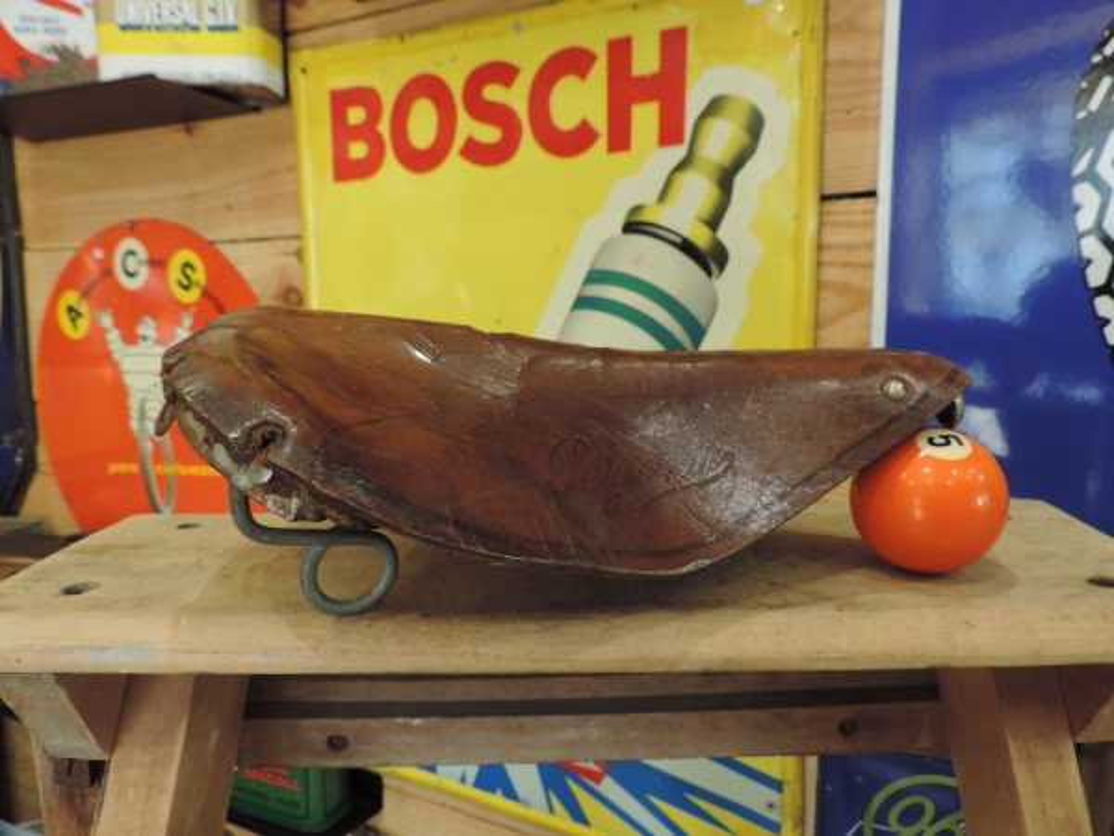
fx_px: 772
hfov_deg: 71.6
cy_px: 418
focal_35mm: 24
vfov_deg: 56.8
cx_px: 557
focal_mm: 4.3
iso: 280
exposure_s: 1/30
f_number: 3
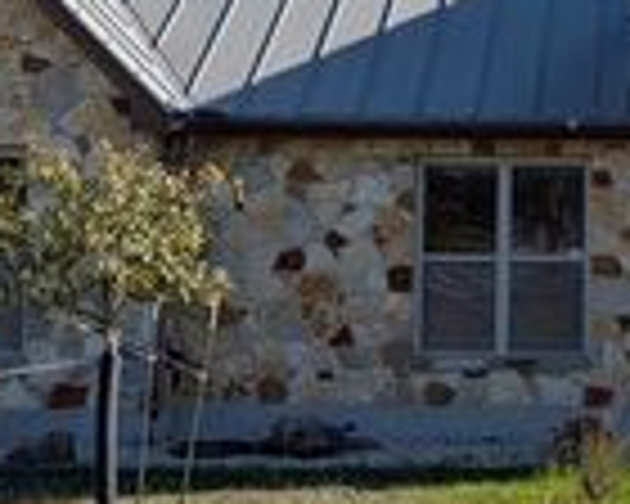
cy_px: 162
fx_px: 1566
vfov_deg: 18.2
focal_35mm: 84
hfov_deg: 21.9
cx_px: 634
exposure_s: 1/831
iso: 19
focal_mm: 6.9
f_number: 1.68
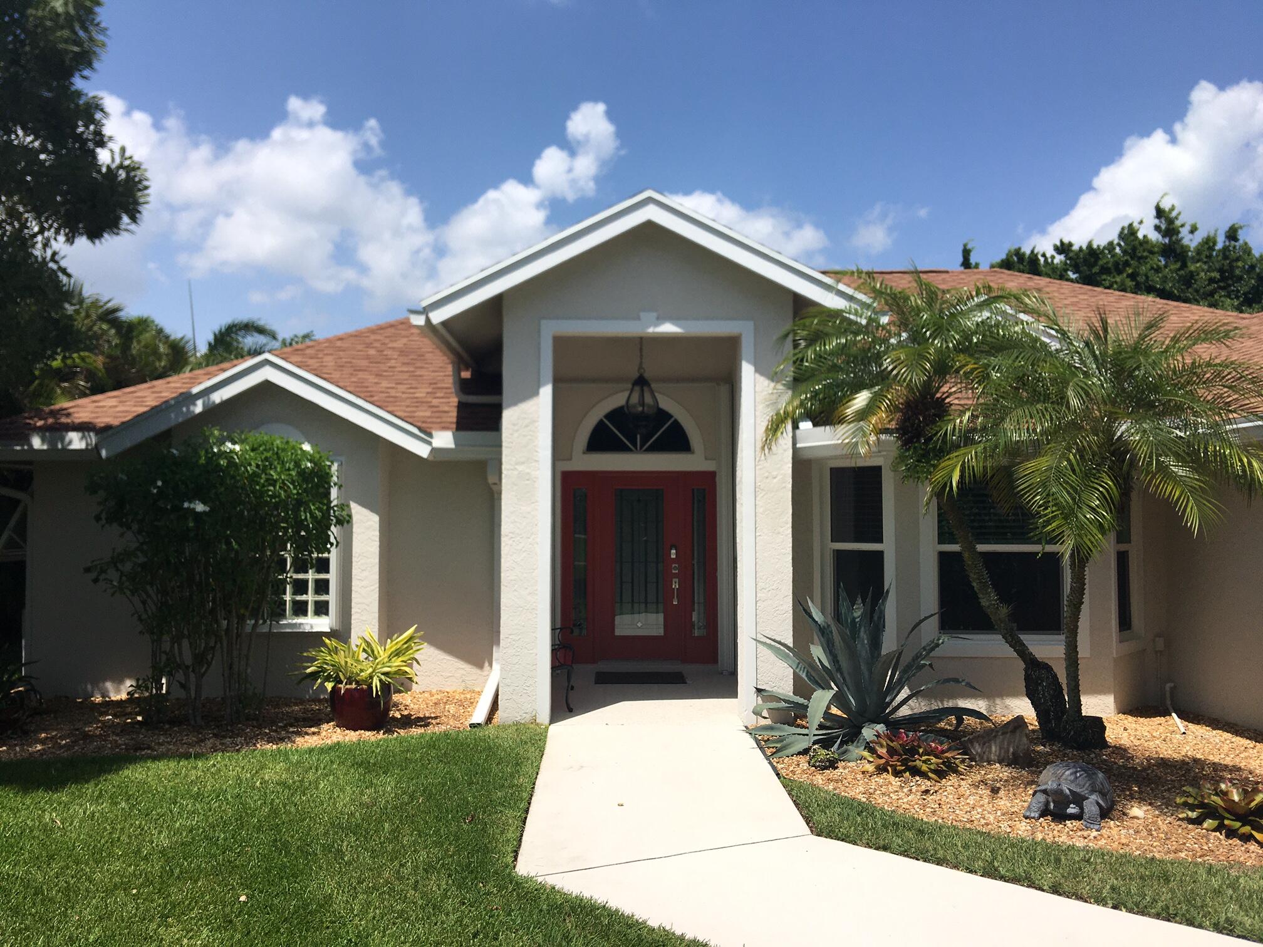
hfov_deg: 61.7
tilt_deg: +3.2
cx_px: 632
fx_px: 1058
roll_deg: -0.9
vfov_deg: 48.2
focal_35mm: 29
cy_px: 474
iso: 25
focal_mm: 4.15
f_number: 2.2
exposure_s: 1/2653
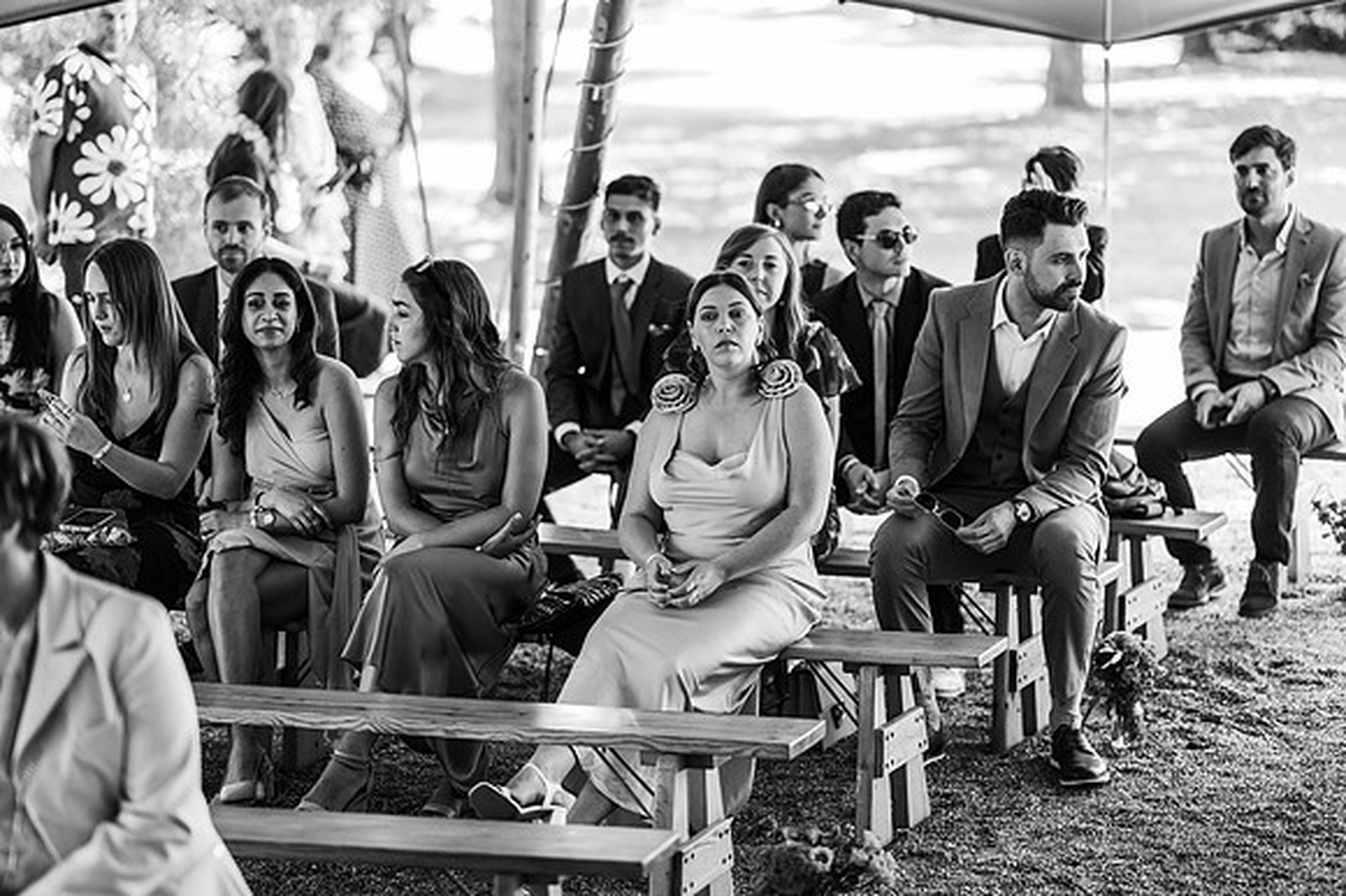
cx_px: 673
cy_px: 448
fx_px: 3176
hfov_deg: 23.9
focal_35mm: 85
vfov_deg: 16.1
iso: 320
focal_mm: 85
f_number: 1.8
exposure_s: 1/200
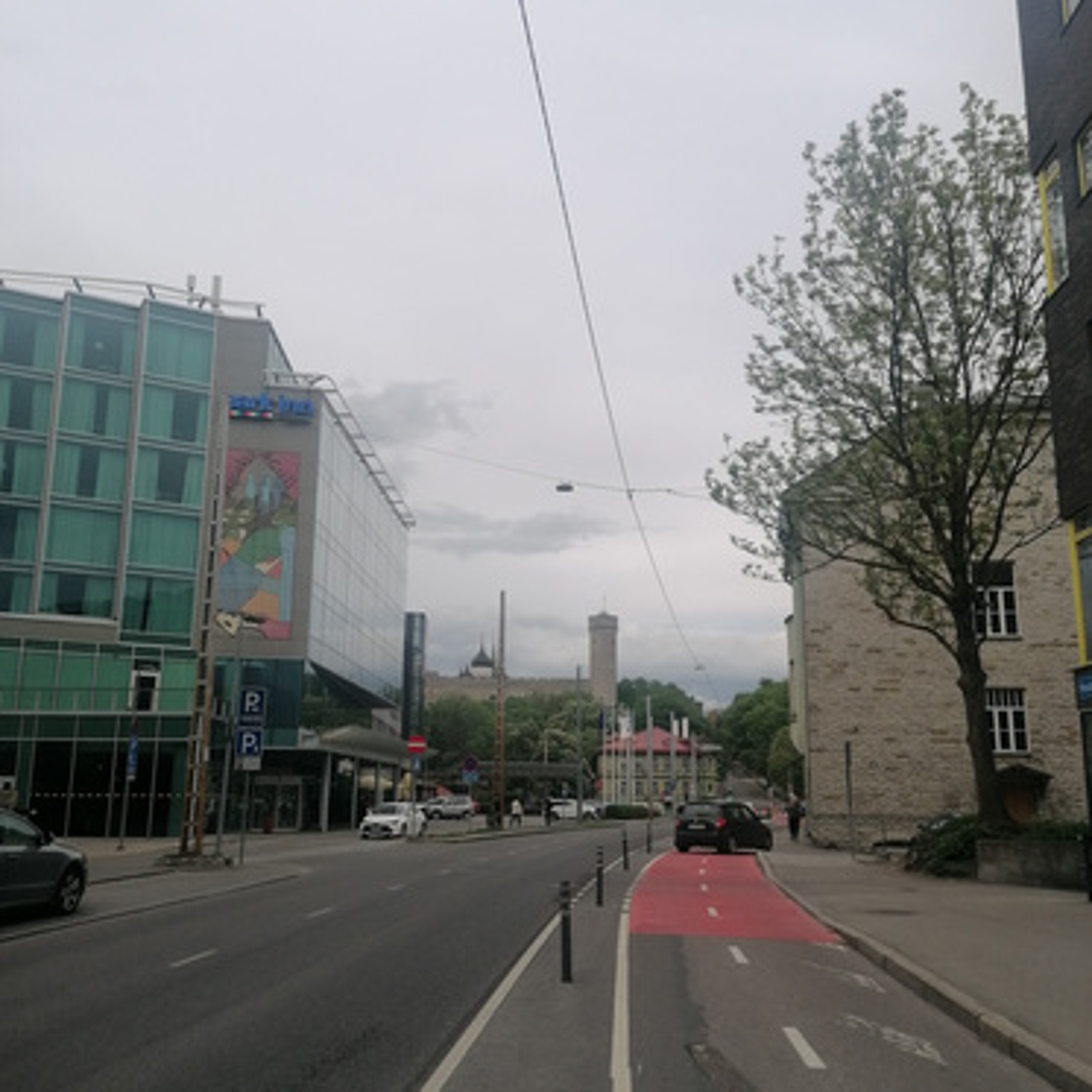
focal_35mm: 32
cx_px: 546
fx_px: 1142
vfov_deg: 51.1
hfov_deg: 51.1
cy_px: 580
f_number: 1.8
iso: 50
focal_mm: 4.75
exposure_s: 1/884
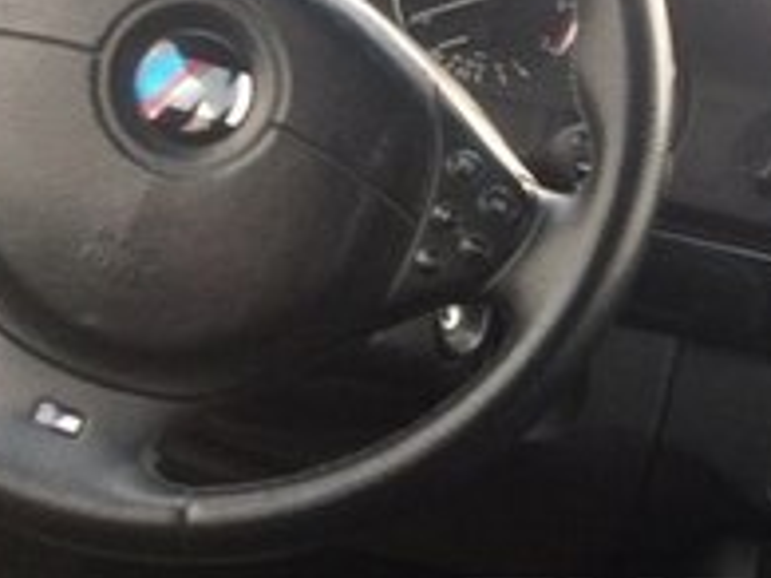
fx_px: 2181
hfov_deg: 19.1
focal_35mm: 98
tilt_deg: -24.2
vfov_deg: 14.7
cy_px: 639
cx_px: 870
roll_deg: -13.0
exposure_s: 1/100
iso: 50
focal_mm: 4.15
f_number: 2.2
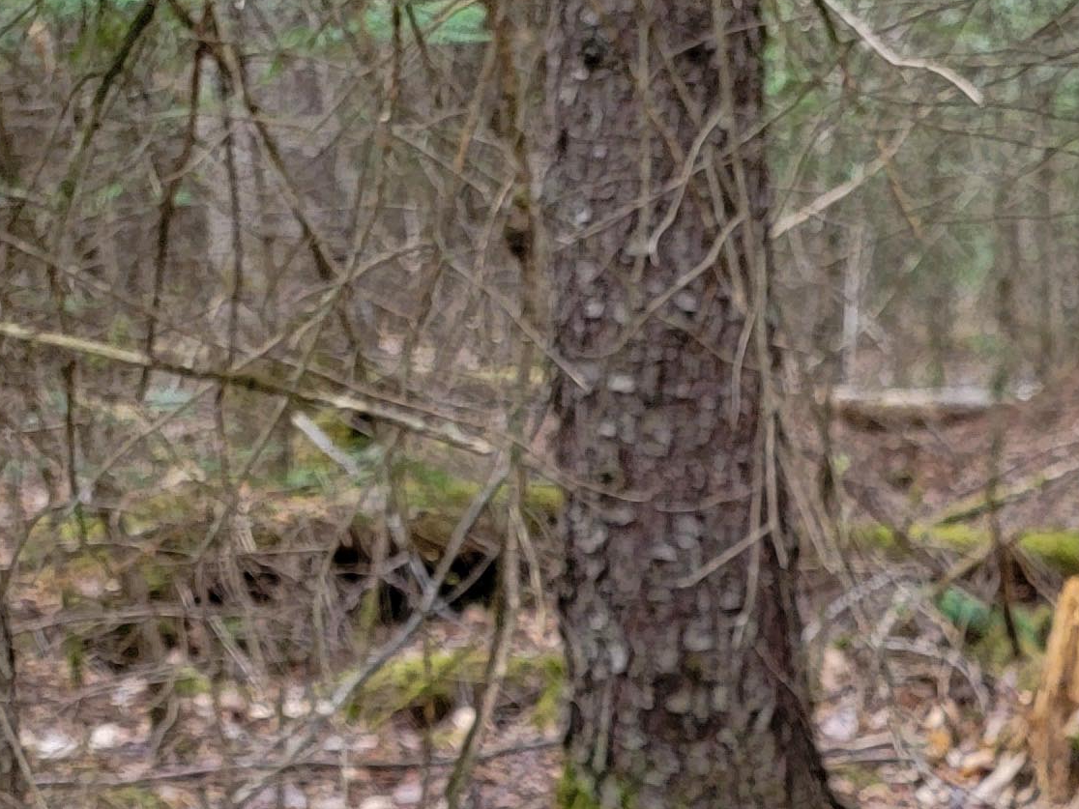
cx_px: 1242
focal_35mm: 86
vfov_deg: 15.0
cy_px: 1441
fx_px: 2681
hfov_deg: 21.4
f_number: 1.8
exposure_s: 1/120
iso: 160
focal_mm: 6.7
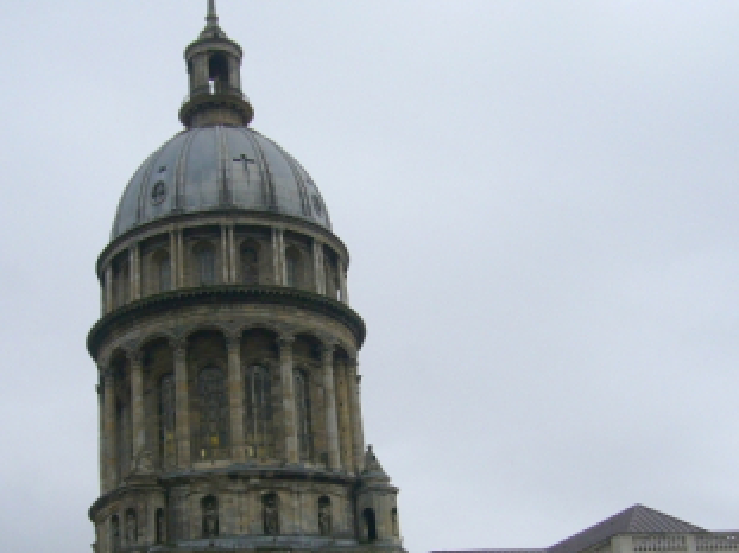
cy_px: 373
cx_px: 318
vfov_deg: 26.8
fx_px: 1152
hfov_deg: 35.5
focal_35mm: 54
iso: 80
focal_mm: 5.8
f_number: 5.6
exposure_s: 1/400
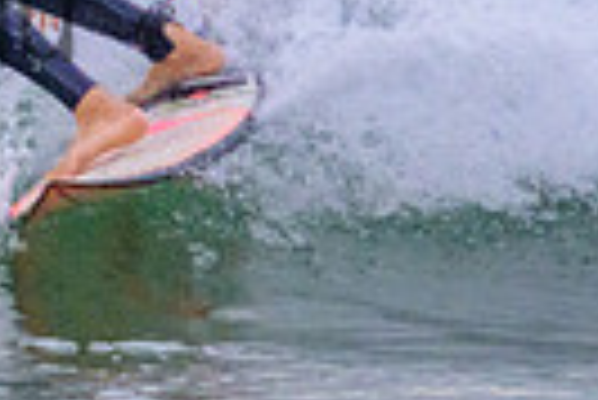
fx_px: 70058
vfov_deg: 0.3
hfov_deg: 0.5
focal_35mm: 4213
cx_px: -391
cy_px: -222
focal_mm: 800
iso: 2000
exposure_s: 1/2000
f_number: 11
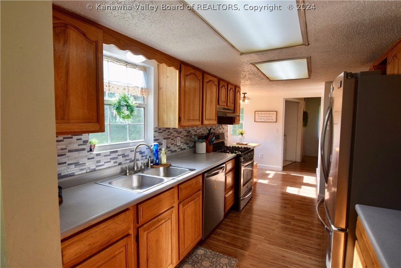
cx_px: 200
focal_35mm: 18
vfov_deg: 67.4
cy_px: 134
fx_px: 200
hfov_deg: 90.0
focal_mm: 12
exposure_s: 1/125
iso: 400
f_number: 5.6
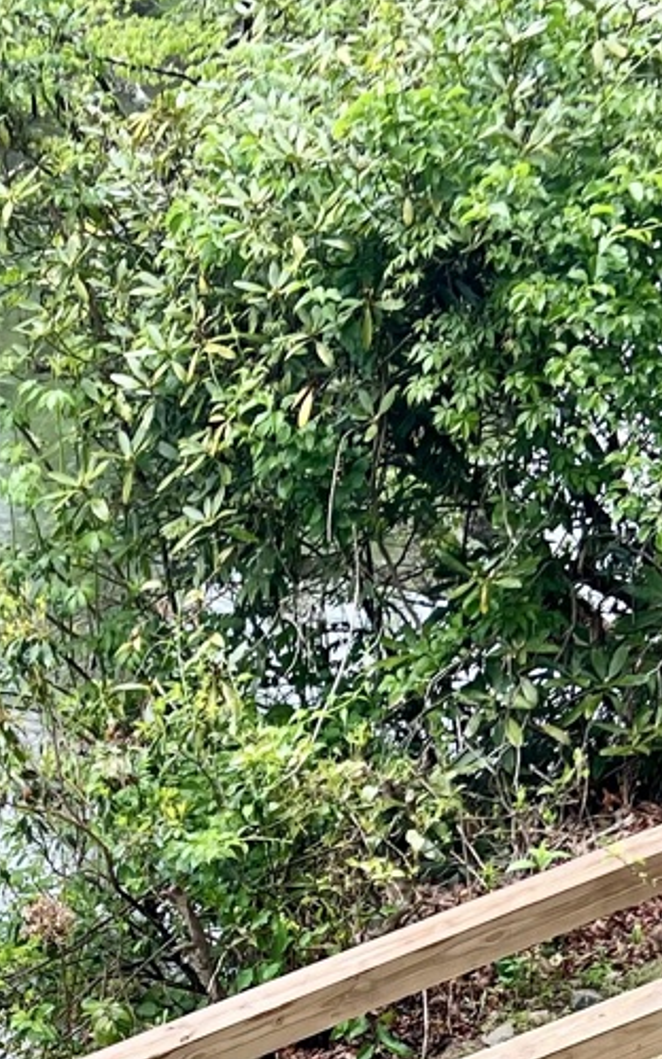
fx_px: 3059
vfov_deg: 19.0
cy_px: 1116
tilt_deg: -23.3
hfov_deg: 12.3
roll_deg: -4.7
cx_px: 119
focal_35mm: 106
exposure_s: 1/193
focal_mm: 5.7
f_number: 1.5
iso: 40
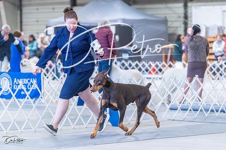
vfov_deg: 8.5
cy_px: 75
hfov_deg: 12.8
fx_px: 1011
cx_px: 113
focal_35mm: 161
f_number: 4
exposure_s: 1/400
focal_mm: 161
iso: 6400
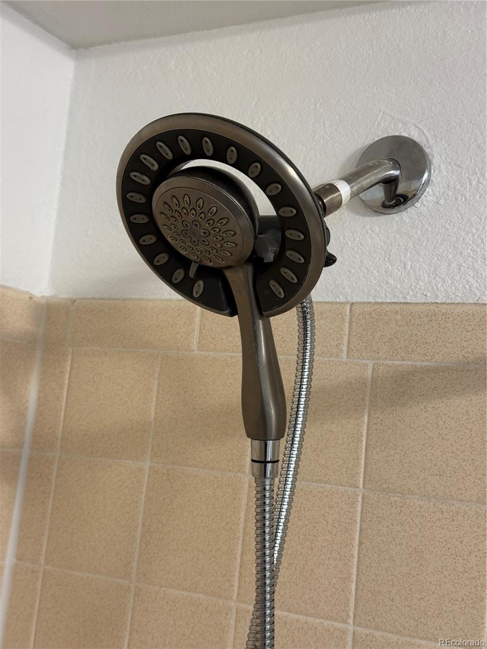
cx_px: 244
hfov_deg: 30.3
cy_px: 324
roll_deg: -5.4
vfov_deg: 39.7
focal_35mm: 48
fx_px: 900
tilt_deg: +8.0
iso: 160
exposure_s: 1/60
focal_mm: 6.76
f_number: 1.78
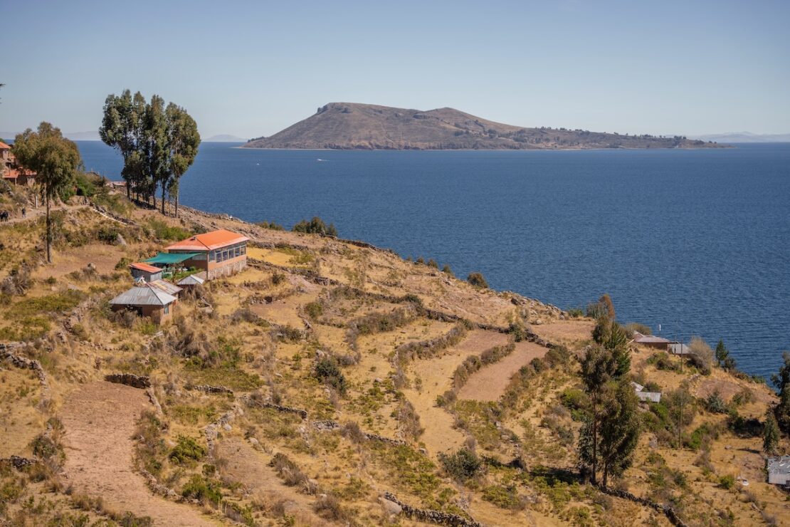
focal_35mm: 59
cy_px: 264
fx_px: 1299
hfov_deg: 33.8
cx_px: 395
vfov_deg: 22.9
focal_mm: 59.2
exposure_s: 1/2500
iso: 100
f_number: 2.8
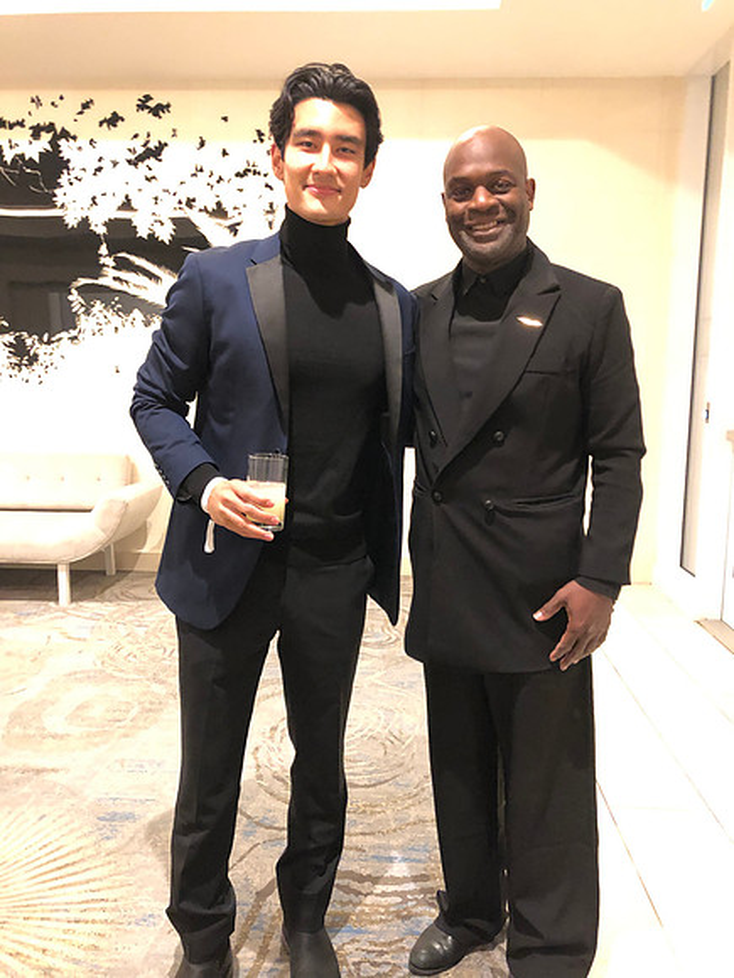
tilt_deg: -8.4
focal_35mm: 28
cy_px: 489
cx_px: 367
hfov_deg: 49.7
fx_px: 792
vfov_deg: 63.4
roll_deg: -0.7
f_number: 1.8
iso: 100
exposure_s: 1/4
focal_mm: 3.99
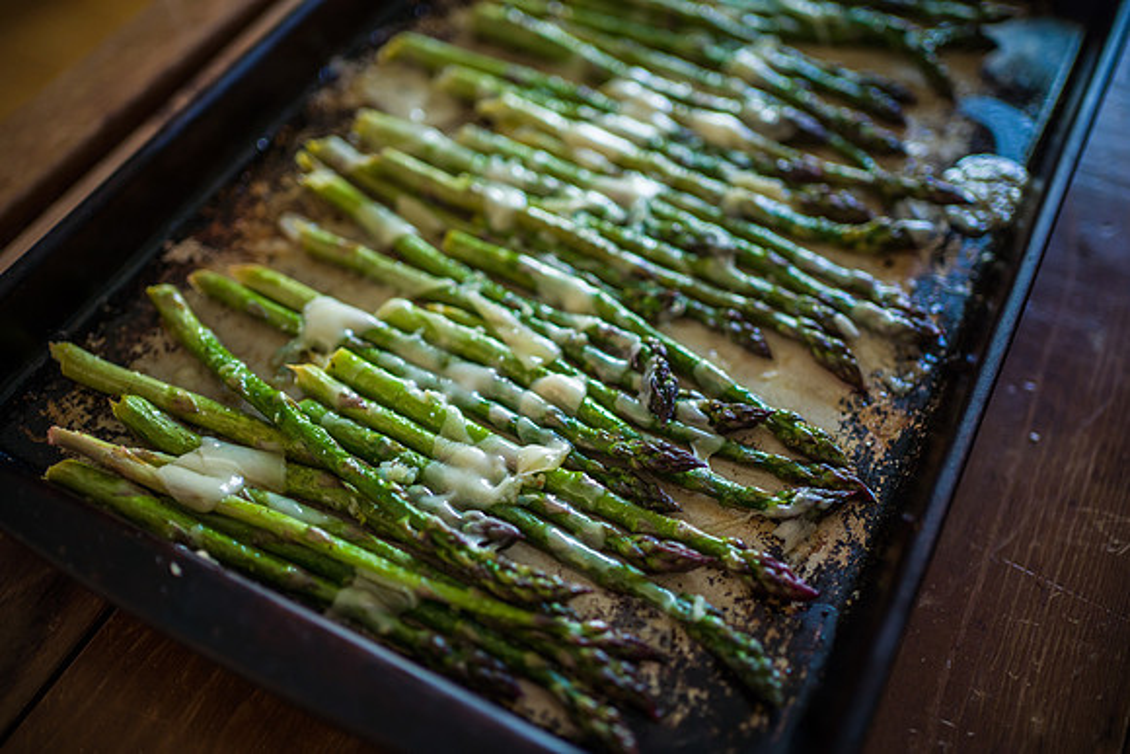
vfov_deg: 37.9
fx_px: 1099
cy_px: 377
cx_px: 565
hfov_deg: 54.4
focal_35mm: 35
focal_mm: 35
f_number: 1.8
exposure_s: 1/160
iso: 800
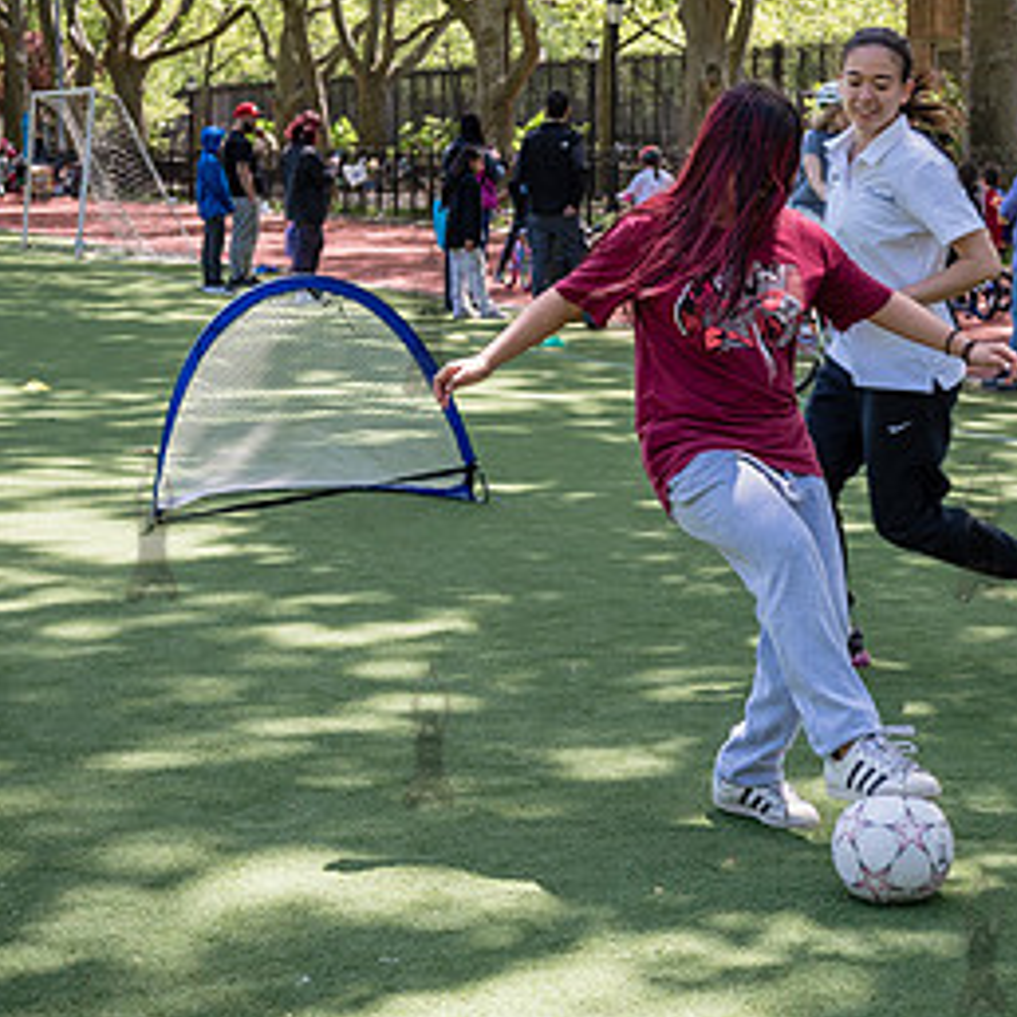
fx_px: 2759
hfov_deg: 20.7
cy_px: 449
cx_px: 764
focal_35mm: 83
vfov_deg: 20.9
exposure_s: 1/400
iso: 200
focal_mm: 36
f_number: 3.5
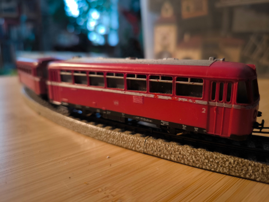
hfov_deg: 71.6
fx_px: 187
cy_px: 101
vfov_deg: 56.8
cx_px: 134
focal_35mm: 24
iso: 500
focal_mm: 6.92
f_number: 1.9
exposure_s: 1/25
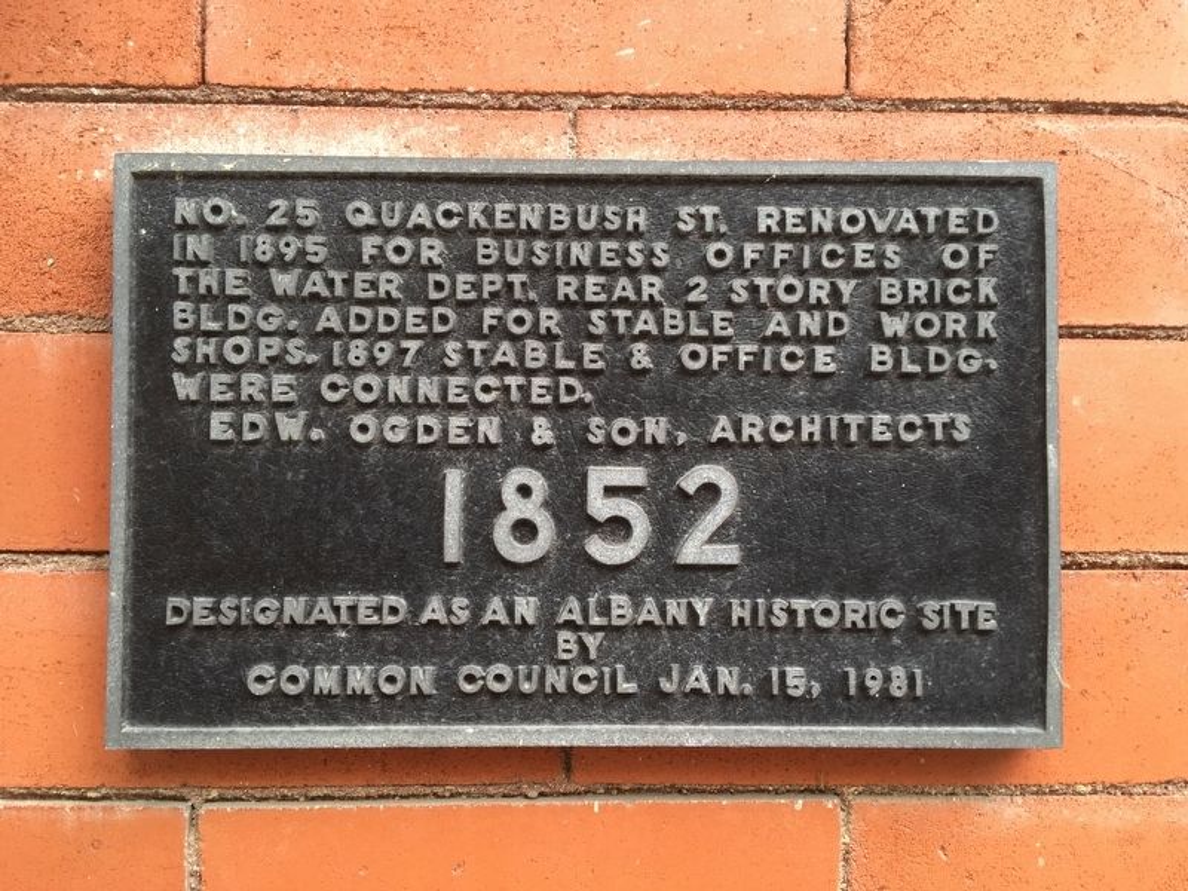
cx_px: 594
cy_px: 446
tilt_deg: -0.2
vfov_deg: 48.2
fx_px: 995
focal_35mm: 29
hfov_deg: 61.7
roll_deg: -0.4
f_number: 2.2
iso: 25
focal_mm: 4.15
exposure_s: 1/60
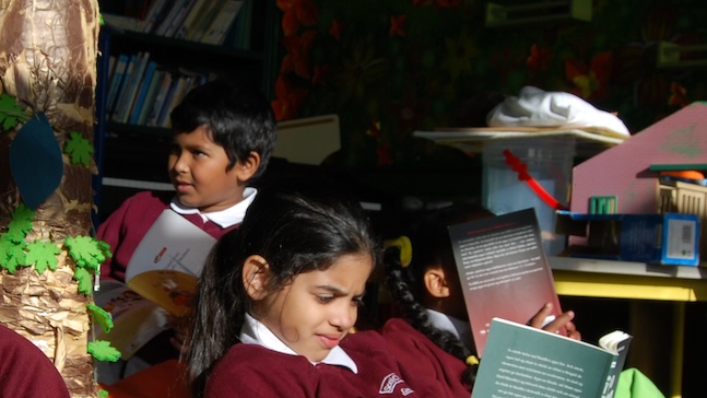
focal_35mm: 73
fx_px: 1369
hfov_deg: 28.5
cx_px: 169
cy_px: 288
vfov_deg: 16.5
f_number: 7.1
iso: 100
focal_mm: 20
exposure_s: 1/200
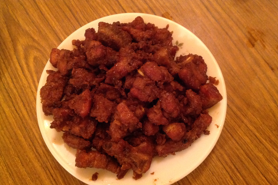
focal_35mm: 37
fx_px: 286
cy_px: 102
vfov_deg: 35.9
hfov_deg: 51.9
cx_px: 140
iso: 640
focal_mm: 4.28
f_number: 2.4
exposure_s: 1/15
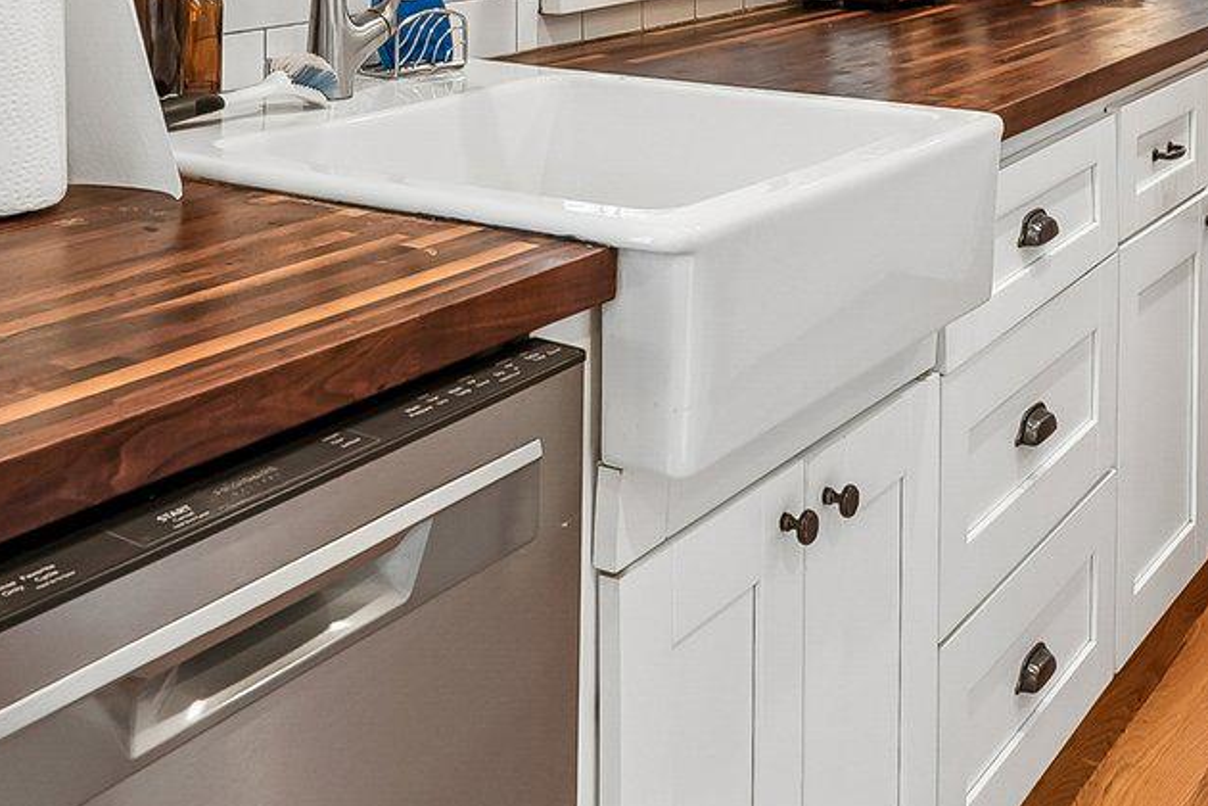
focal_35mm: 52
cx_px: 562
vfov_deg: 23.6
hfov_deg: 38.2
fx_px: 1745
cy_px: -174
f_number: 8
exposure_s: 1/15
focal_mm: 16
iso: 400
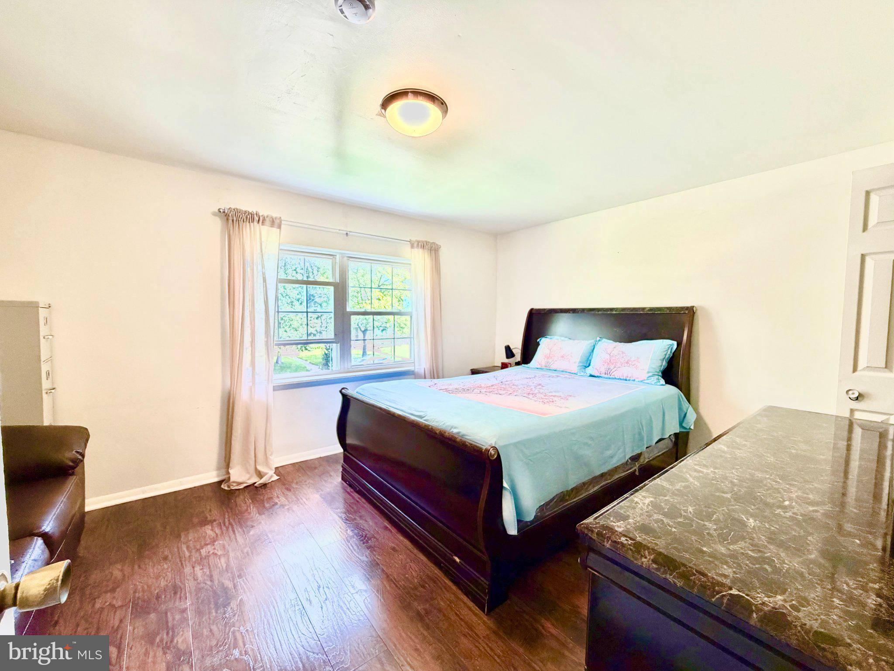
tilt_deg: -4.2
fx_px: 362
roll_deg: -0.5
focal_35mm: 14
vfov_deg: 85.7
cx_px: 447
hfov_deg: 102.1
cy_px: 336
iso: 400
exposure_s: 1/60
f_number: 2.2
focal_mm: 2.22
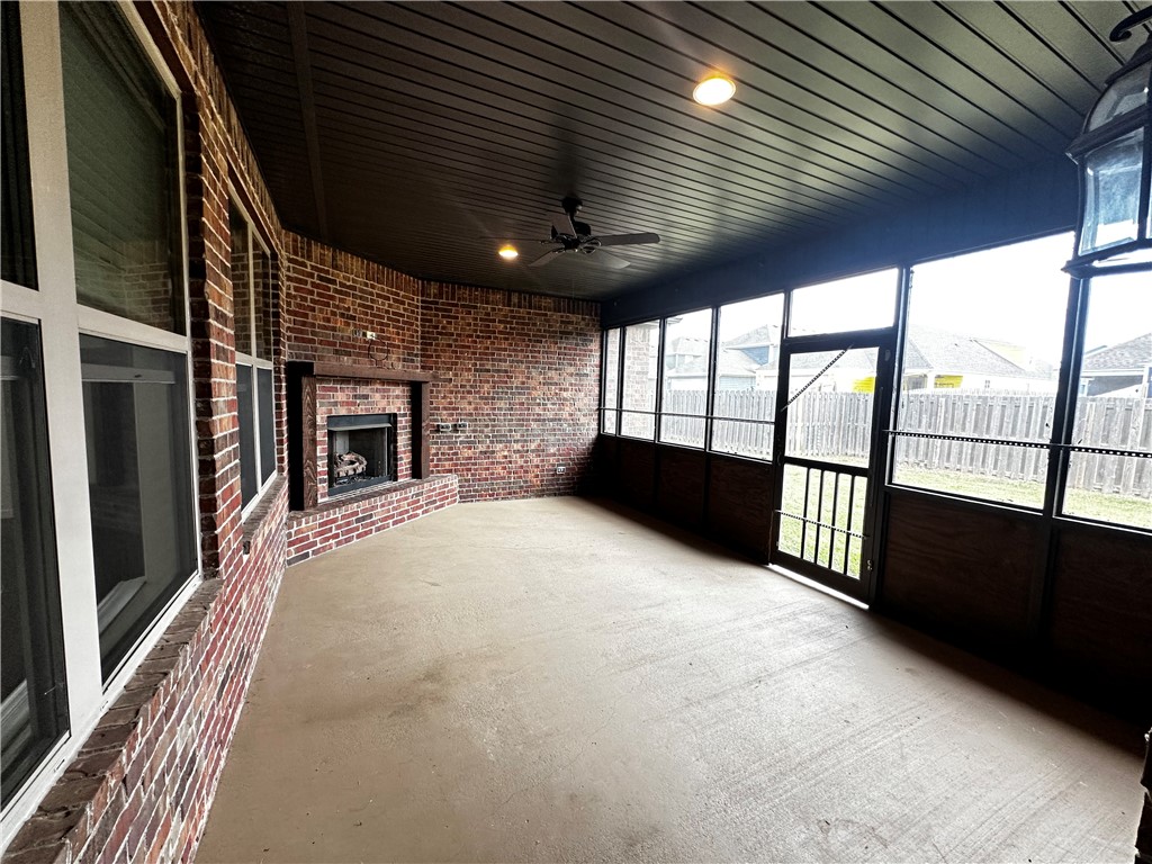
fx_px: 466
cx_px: 576
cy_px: 432
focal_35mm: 14
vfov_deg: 85.7
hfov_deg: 102.1
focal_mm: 2.22
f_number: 2.2
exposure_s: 1/120
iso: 200
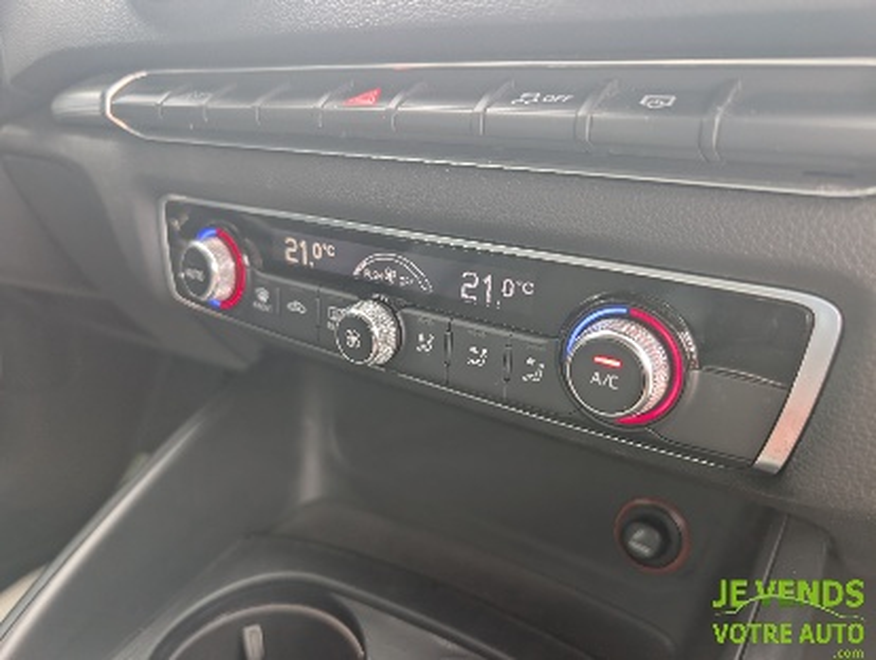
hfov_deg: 71.5
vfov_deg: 57.0
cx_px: 438
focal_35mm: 24
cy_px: 330
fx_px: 608
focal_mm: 6.9
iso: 53
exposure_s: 1/77
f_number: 1.68
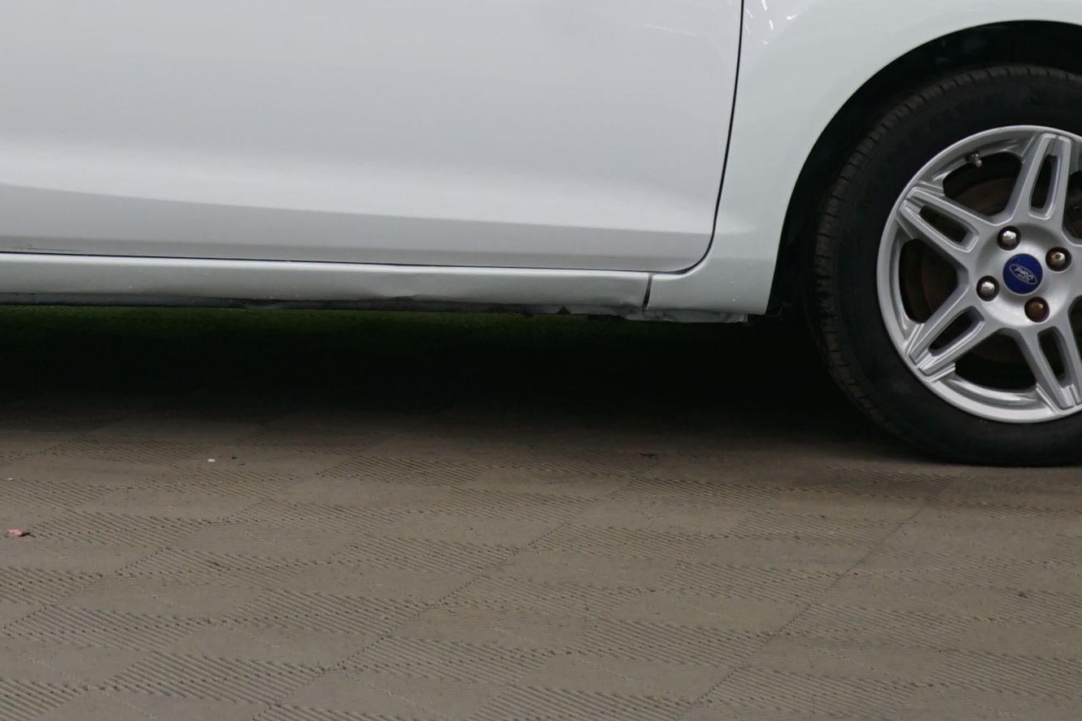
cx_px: 135
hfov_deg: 13.8
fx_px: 4447
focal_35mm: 148
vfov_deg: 9.1
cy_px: -261
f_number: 4.5
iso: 400
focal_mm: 50
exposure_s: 1/13
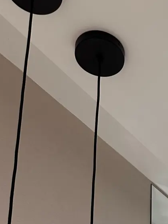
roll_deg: +0.5
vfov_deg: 19.4
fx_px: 556
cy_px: 350
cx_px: 227
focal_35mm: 86
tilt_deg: +17.9
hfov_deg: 16.2
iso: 160
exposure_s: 1/100
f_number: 1.78
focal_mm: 6.86
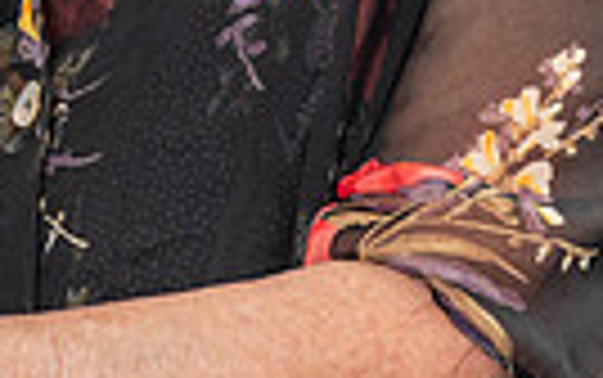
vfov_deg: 3.7
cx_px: 21
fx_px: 5790
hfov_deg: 5.9
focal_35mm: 352
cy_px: -219
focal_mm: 62
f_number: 5.6
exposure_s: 1/125
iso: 200
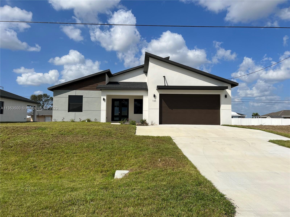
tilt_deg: +4.3
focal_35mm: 26
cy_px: 108
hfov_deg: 67.3
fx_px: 218
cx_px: 145
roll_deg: -0.3
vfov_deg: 53.1
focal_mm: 5.7
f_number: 1.5
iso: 50
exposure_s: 1/10309
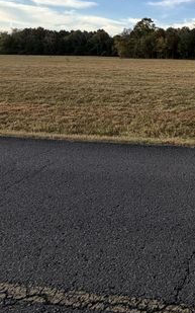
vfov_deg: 54.1
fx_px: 272
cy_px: 48
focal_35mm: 32
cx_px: 236
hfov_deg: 32.3
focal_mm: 2.22
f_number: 2.2
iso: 40
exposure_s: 1/631
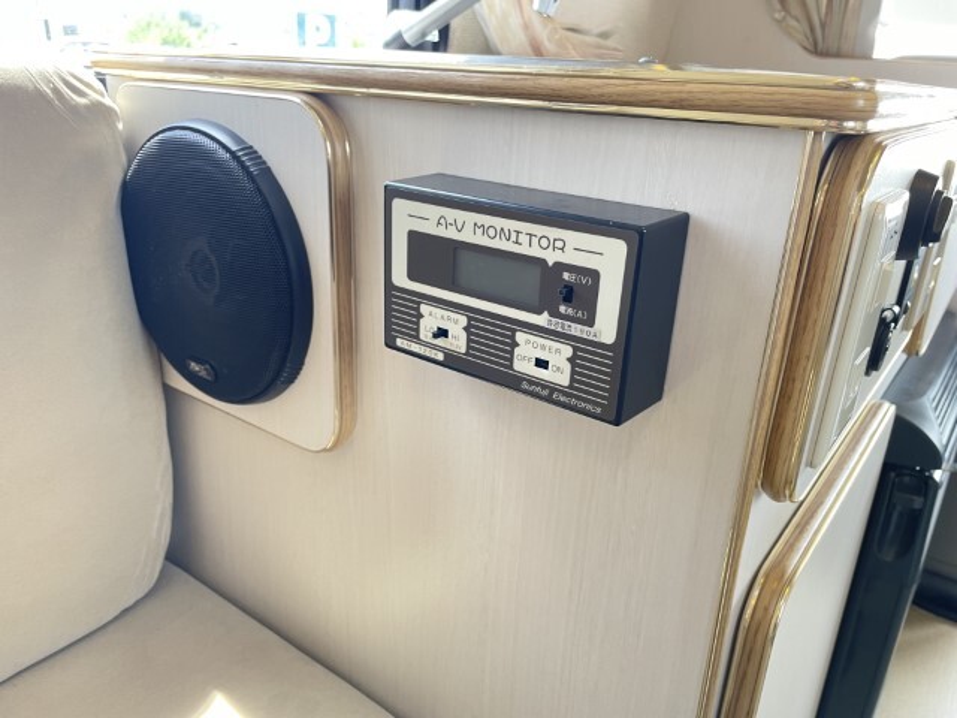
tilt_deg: -22.8
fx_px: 719
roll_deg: -2.2
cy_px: 359
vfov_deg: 53.1
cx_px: 478
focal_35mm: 26
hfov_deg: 67.3
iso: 125
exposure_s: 1/65
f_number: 1.6
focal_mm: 4.2
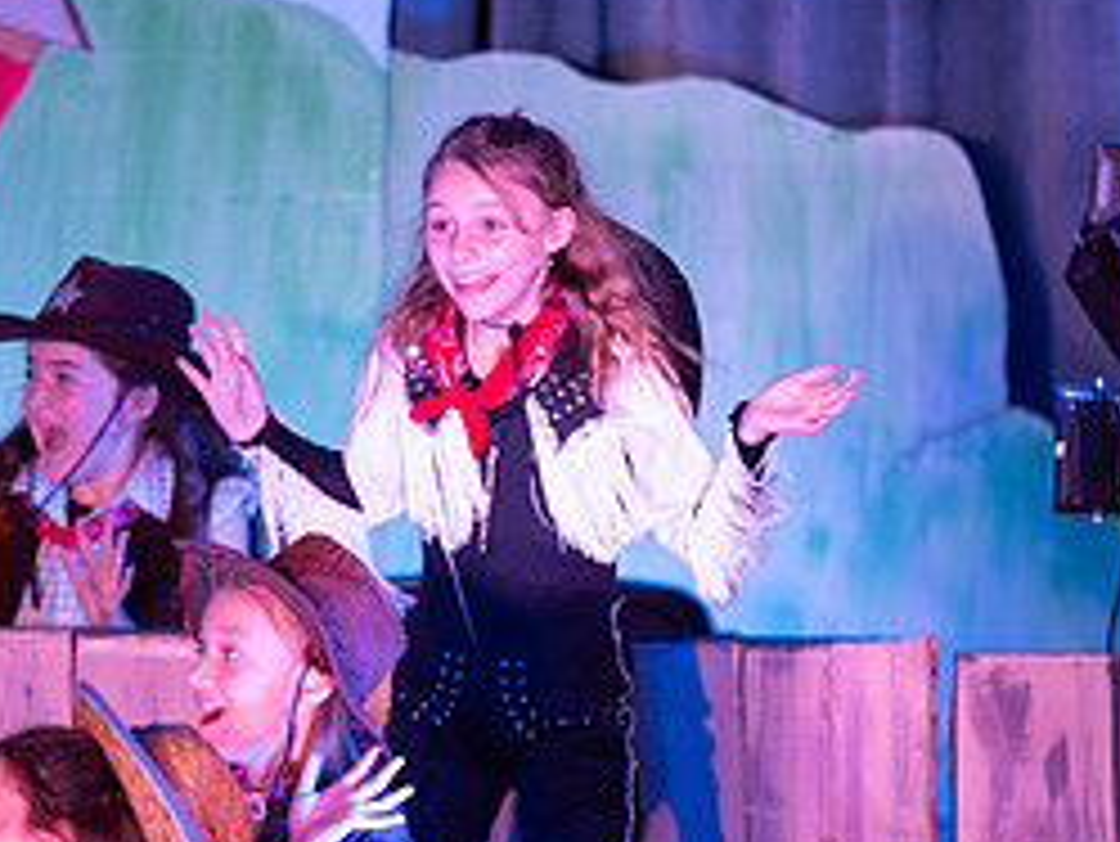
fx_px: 14502
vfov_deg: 3.3
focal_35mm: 448
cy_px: 480
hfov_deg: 4.4
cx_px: 607
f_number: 2.8
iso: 1600
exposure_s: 1/200
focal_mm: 200
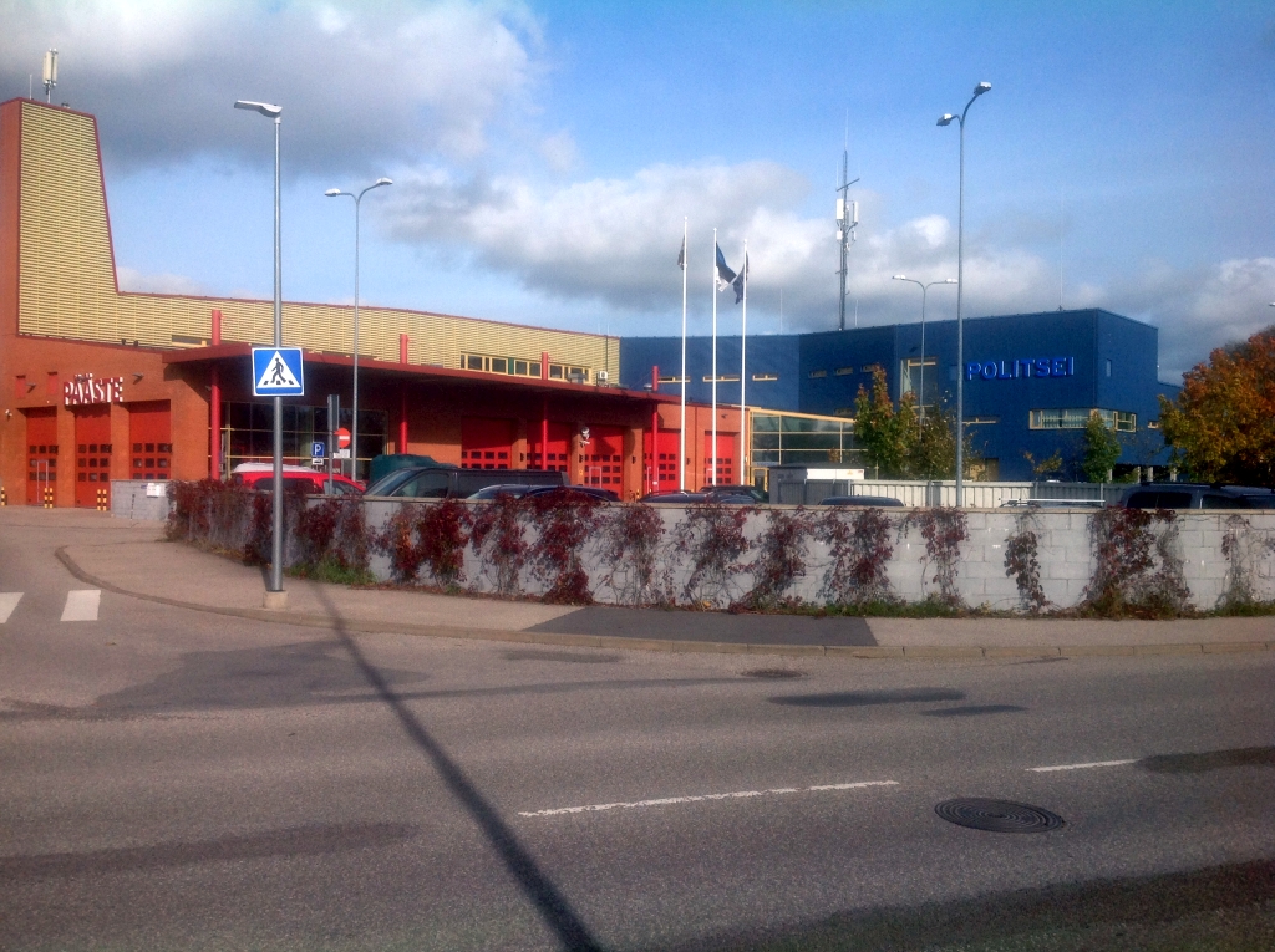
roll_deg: +0.0
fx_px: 1287
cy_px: 476
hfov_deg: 52.7
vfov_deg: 40.6
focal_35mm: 35
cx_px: 638
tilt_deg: +0.3
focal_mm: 4.28
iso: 50
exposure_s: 1/1779
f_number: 2.4
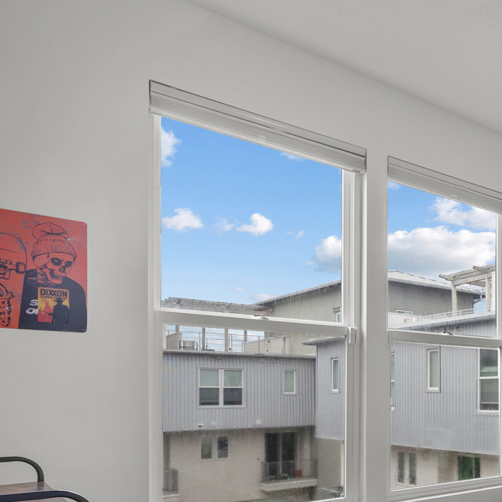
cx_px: 586
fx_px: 591
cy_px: 384
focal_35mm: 36
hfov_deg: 36.7
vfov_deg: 44.3
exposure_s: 1/8
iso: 500
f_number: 8
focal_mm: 15
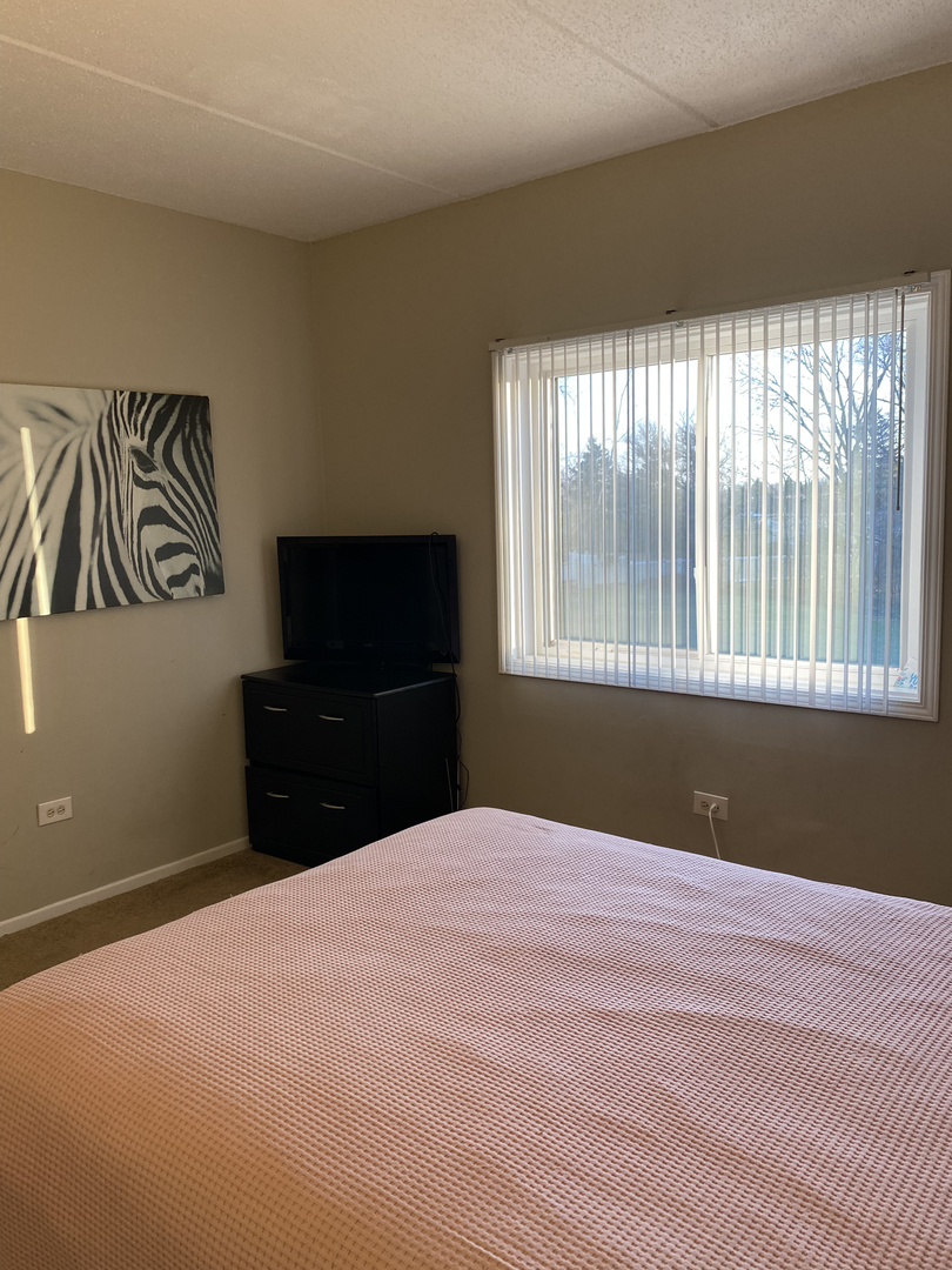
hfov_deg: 53.1
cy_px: 635
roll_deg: +2.4
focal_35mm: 26
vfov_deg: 67.3
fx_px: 953
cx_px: 476
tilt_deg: -5.5
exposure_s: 1/120
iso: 100
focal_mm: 4.25
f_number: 1.8
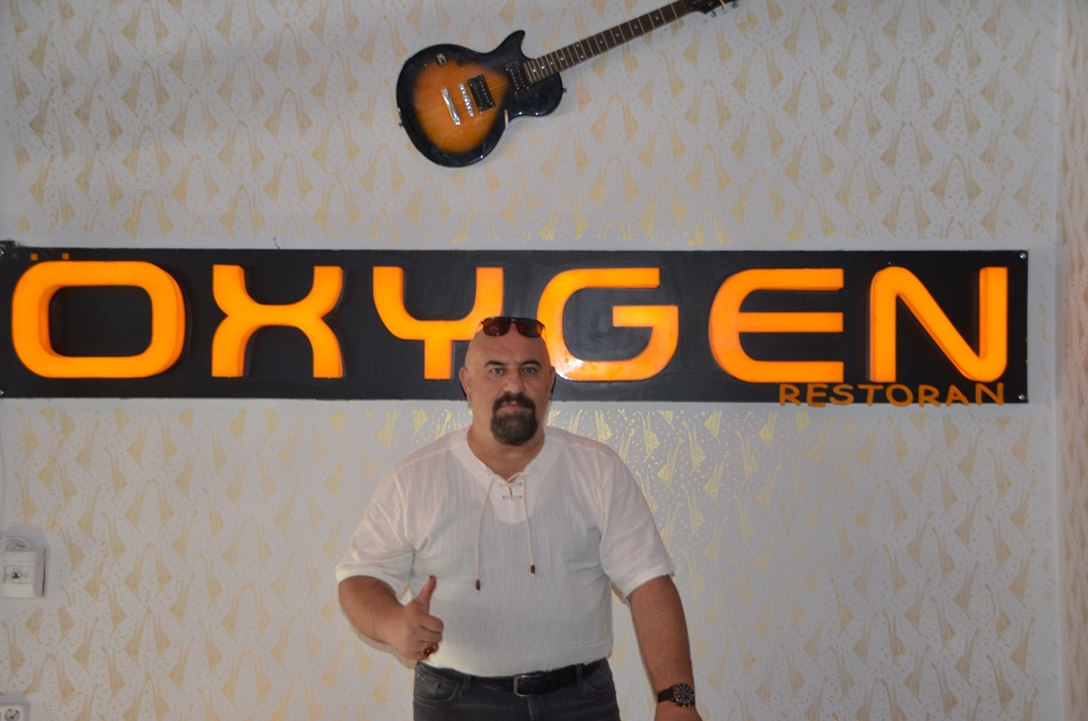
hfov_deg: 41.2
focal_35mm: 48
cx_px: 544
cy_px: 360
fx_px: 1448
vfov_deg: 28.0
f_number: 4.2
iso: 800
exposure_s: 1/60
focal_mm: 32
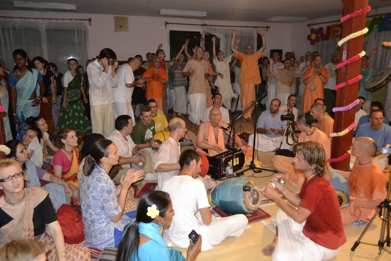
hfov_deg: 67.4
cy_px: 130
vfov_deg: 47.9
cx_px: 196
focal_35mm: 27
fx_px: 293
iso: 3200
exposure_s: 1/60
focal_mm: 18
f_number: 3.5
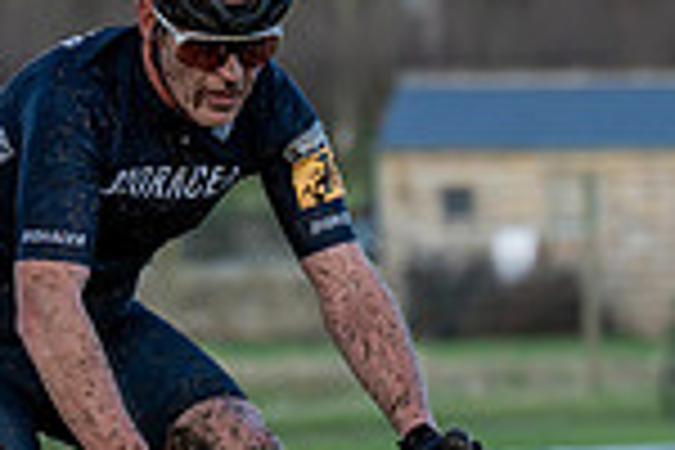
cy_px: 91
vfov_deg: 2.2
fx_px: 11549
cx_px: -6
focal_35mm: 616
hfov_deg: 3.3
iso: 250
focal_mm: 117
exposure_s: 1/500
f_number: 3.5
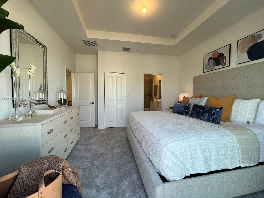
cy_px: 99
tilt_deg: -2.5
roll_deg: +0.1
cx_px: 132
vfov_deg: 89.9
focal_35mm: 13
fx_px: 99
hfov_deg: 106.2
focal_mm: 1.57
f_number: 1.8
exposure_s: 1/120
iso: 64
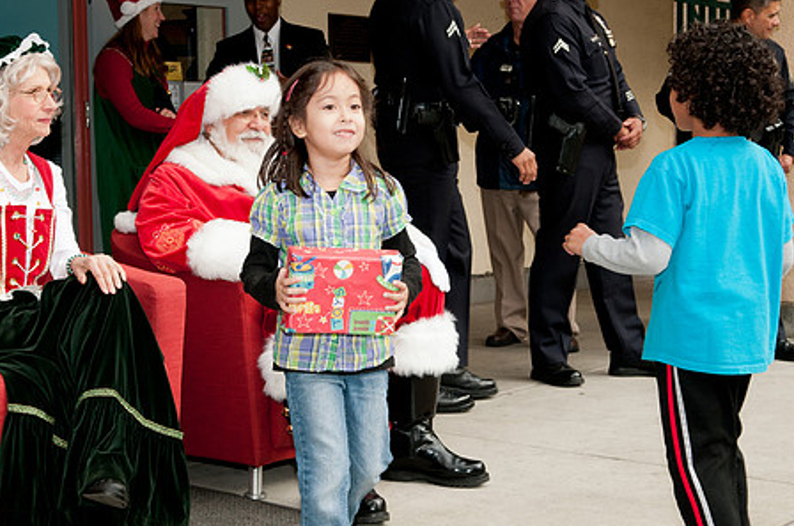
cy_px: 272
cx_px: 294
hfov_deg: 30.4
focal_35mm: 66
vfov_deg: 20.5
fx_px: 1453
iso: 320
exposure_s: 1/250
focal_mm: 34
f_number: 8
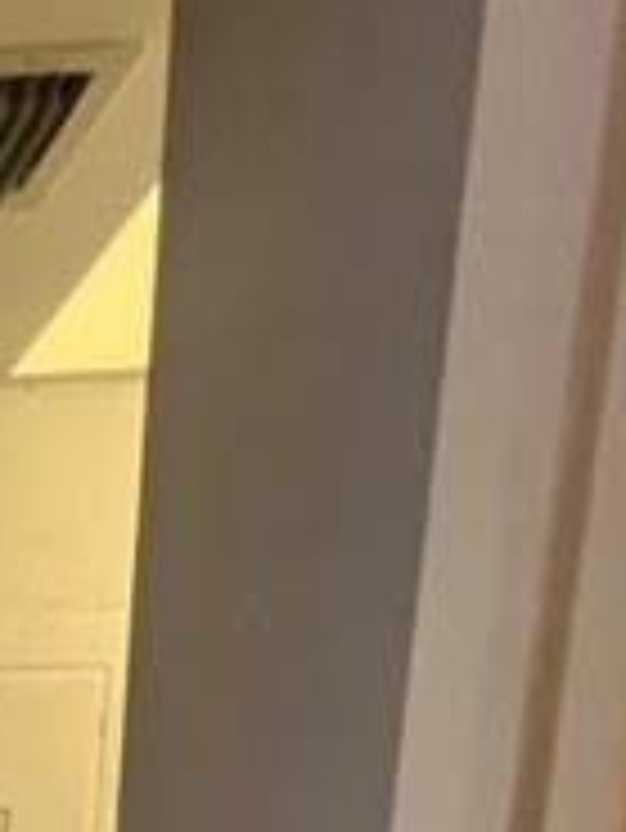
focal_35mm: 54
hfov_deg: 18.6
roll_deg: +2.4
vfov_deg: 23.2
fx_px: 1301
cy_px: 1421
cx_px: -594
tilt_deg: -13.4
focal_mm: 1.57
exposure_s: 1/60
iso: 250
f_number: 1.8
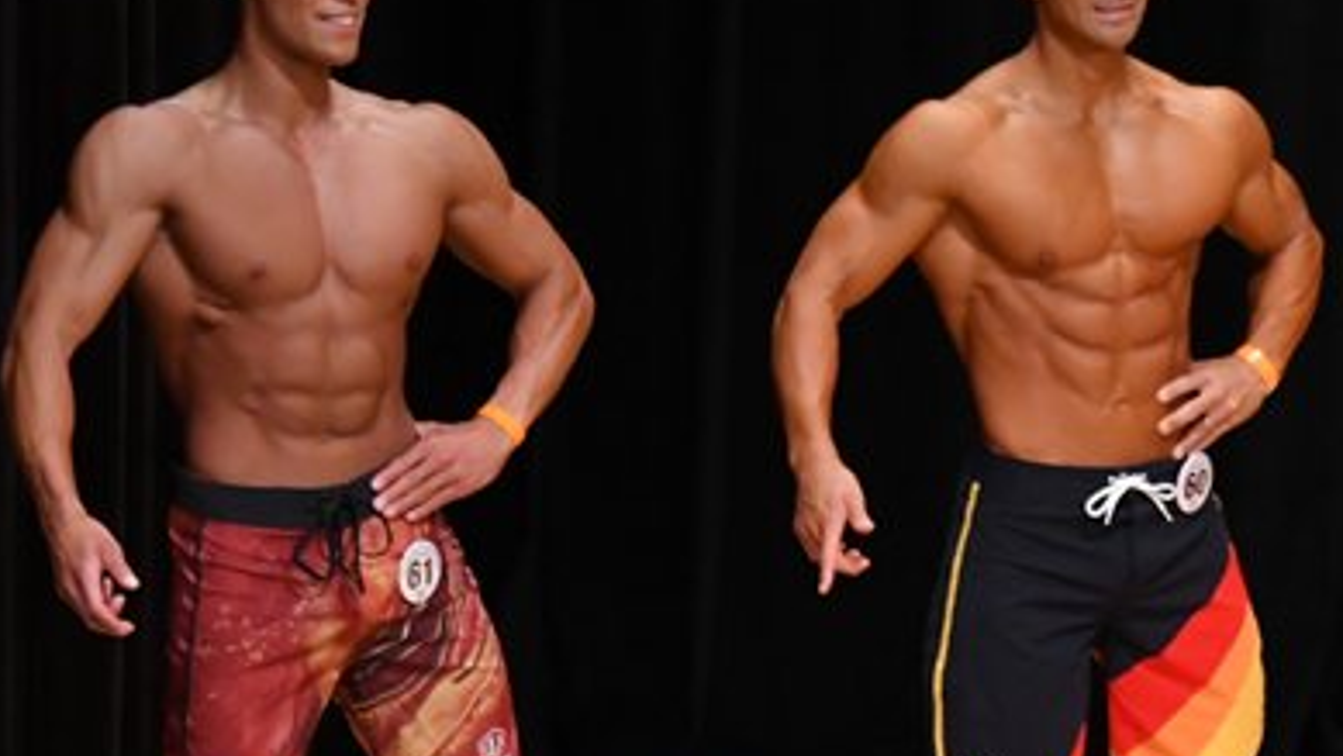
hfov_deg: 4.1
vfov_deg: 2.3
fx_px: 18949
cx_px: 941
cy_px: 590
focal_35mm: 532
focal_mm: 170
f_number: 5.6
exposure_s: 1/400
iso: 4000
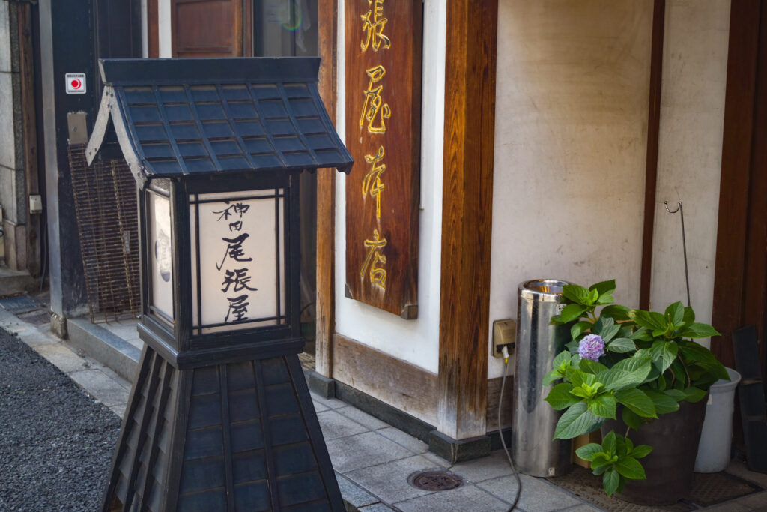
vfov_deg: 26.5
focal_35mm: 51
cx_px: 384
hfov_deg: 38.9
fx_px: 1087
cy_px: 256
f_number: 5
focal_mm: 34
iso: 100
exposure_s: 1/50
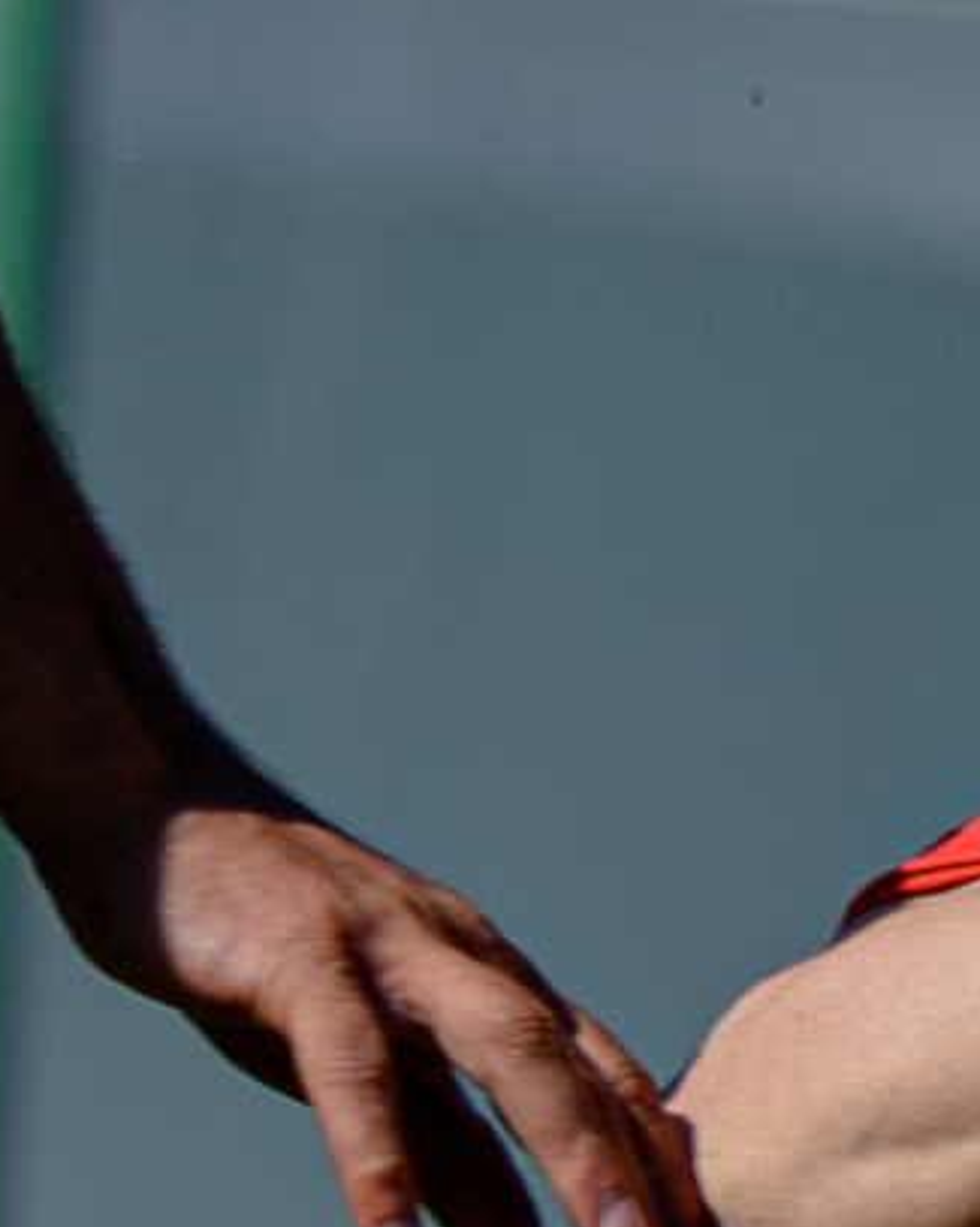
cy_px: 1588
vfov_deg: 1.0
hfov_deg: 0.8
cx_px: 3597
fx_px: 69979
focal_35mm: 1928
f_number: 4
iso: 200
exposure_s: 1/4000
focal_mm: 150
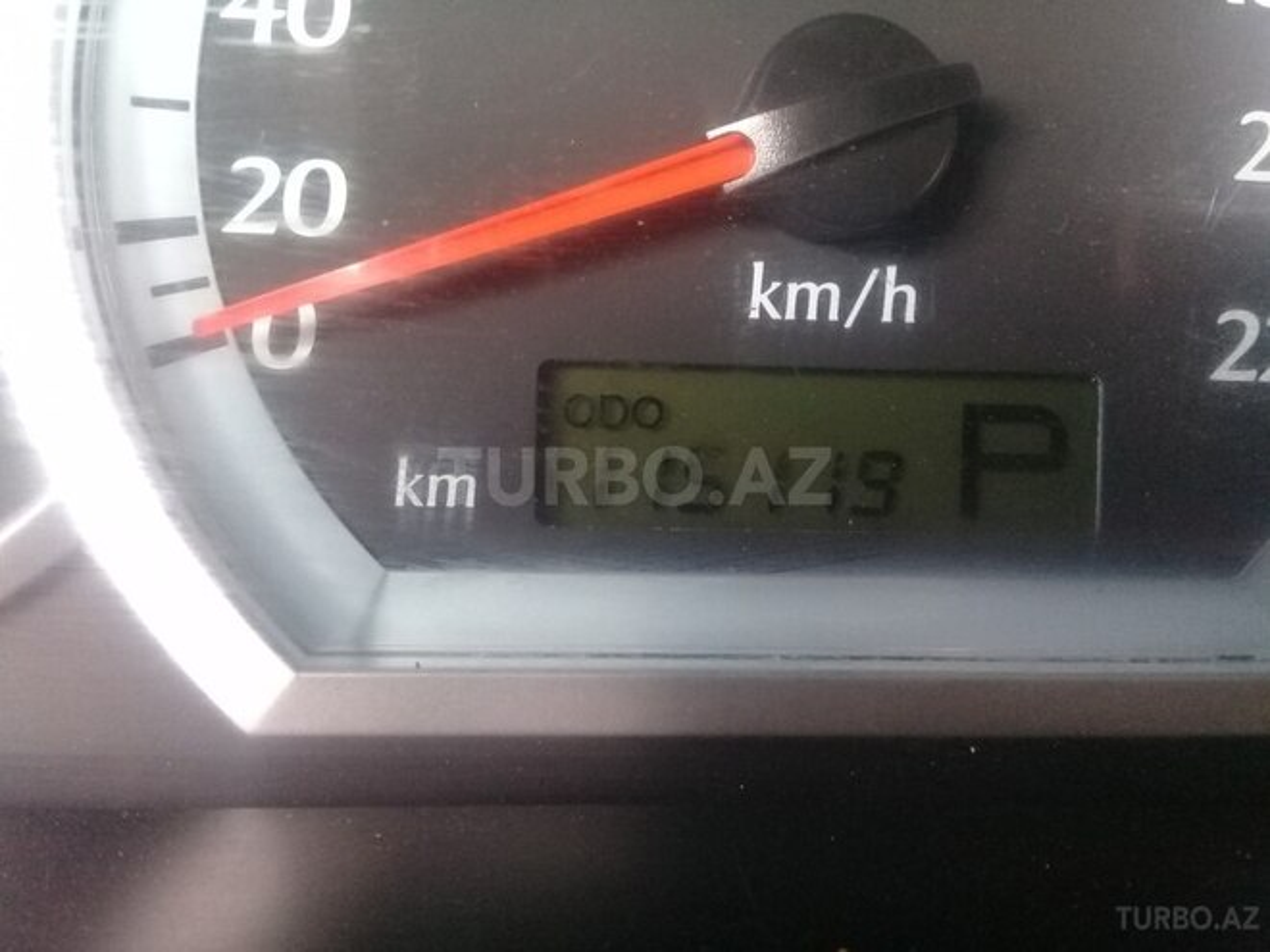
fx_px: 1137
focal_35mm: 31
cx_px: 635
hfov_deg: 58.4
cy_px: 476
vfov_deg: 45.4
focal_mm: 3.3
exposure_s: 1/25
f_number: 2.2
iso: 200
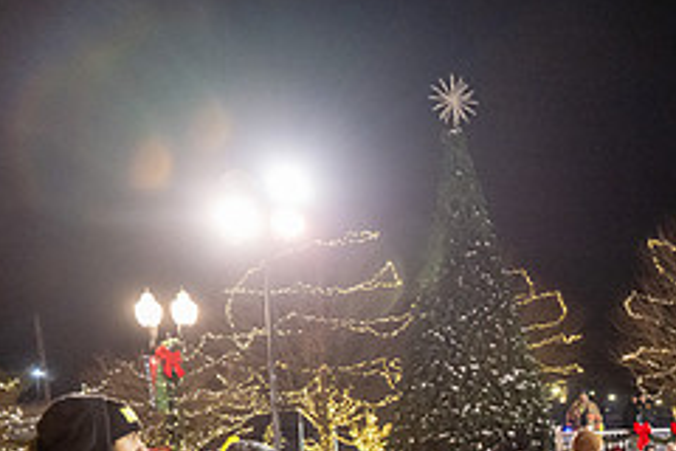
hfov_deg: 29.9
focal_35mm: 58
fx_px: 1089
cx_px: 794
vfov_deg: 22.0
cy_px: 512
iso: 2500
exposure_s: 1/250
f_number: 3.2
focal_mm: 24
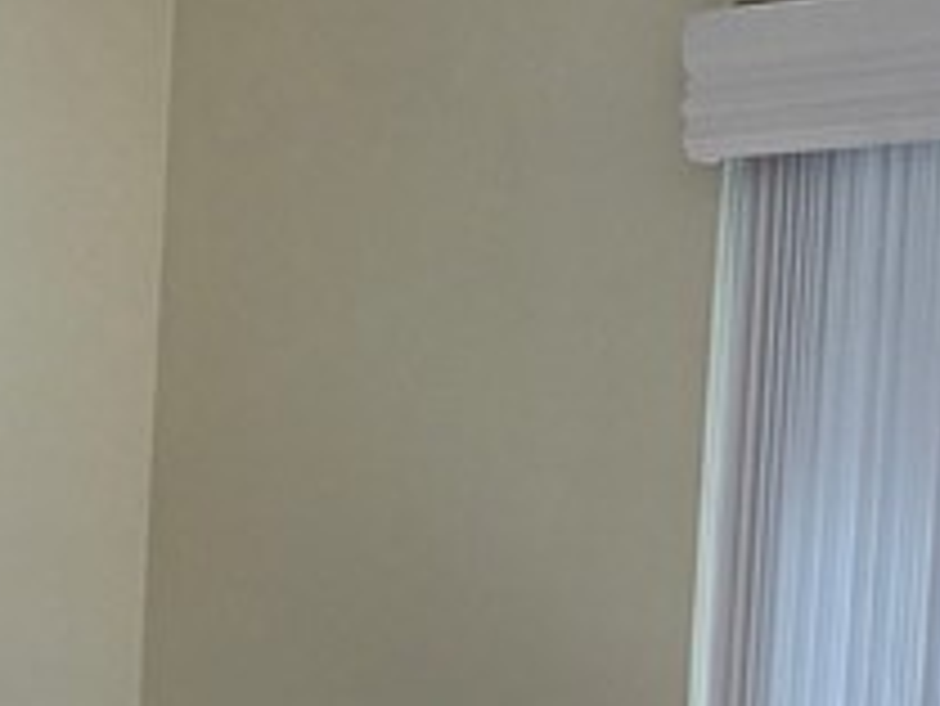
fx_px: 4782
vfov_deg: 8.2
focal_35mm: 176
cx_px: -1300
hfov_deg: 9.9
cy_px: 1183
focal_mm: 5.4
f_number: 1.8
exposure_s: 1/120
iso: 50
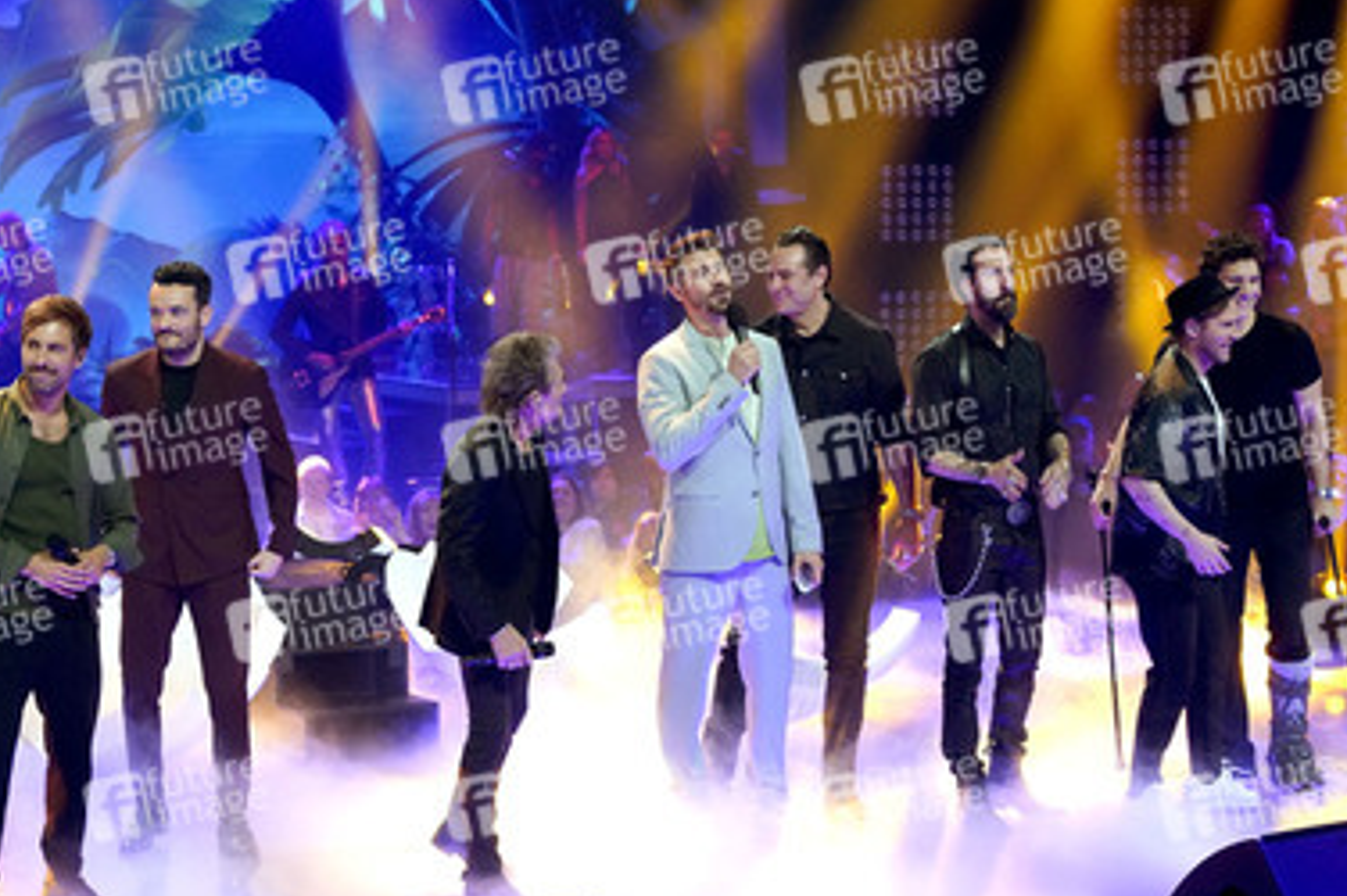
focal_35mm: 72
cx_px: 582
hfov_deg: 28.1
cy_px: 530
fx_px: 2692
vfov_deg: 18.9
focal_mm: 60
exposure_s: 1/160
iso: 3200
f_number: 5
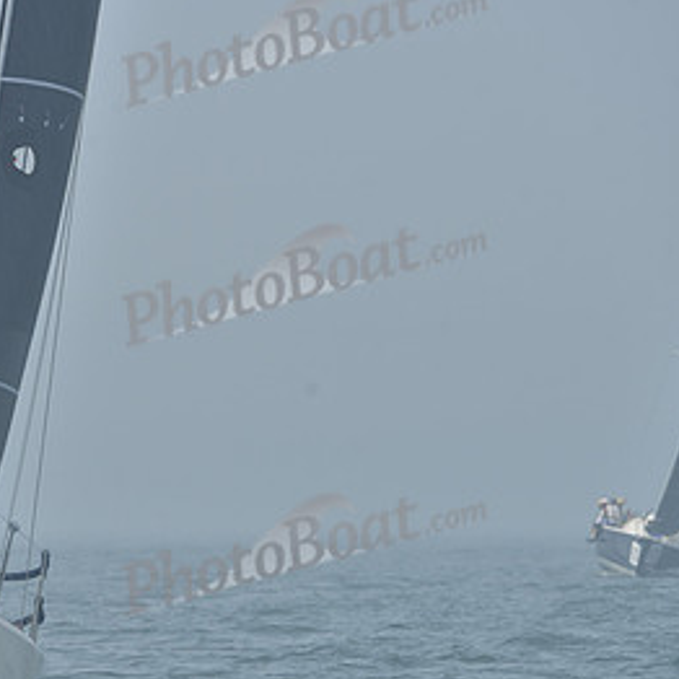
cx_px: -10
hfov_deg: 2.3
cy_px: 450
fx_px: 16688
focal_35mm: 752
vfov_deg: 2.3
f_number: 9
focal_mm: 400
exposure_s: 1/1000
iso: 280
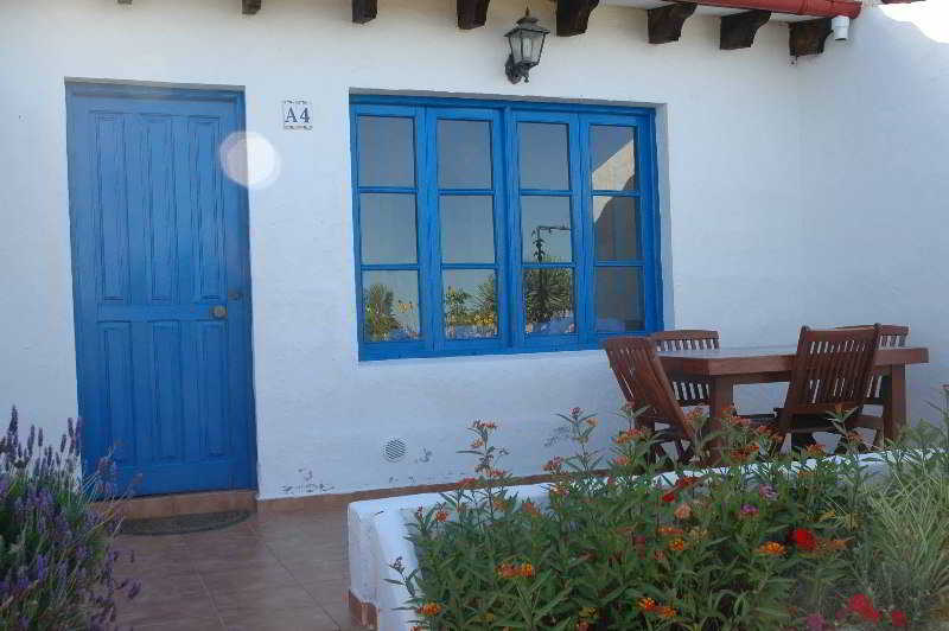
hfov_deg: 48.0
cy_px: 316
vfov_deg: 33.0
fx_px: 1067
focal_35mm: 40
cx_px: 474
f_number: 7.1
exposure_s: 1/200
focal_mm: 27
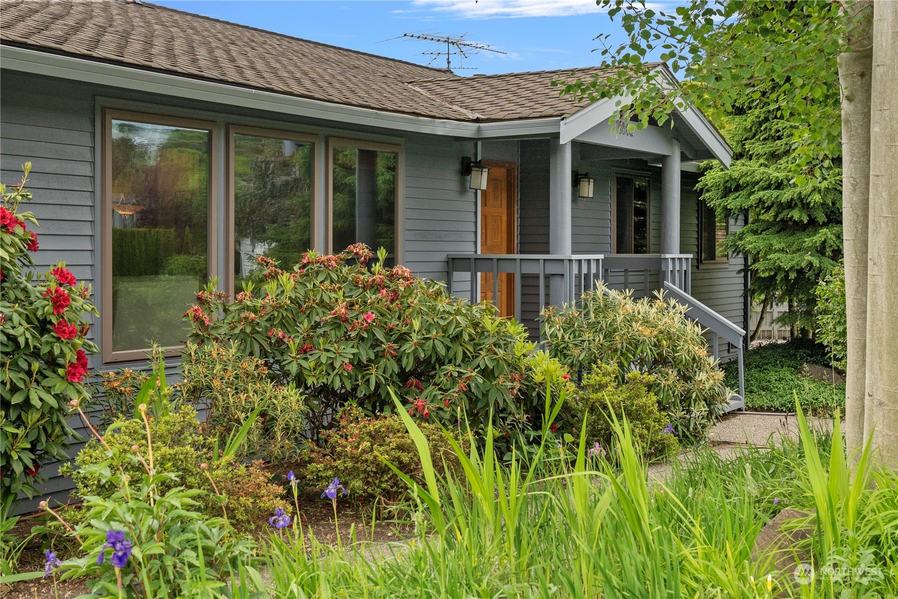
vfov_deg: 26.0
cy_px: 300
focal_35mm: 52
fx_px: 1297
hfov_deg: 38.2
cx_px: 449
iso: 1250
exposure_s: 1/500
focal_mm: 35
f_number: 7.1
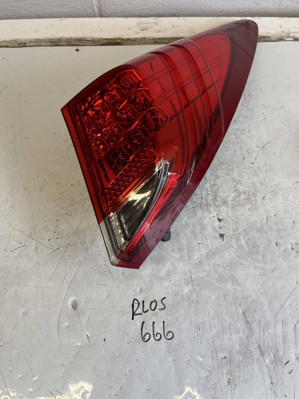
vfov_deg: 65.3
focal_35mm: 27
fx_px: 311
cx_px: 151
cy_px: 199
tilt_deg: -66.1
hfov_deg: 51.4
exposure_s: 1/100
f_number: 1.6
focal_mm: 5.1
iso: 64
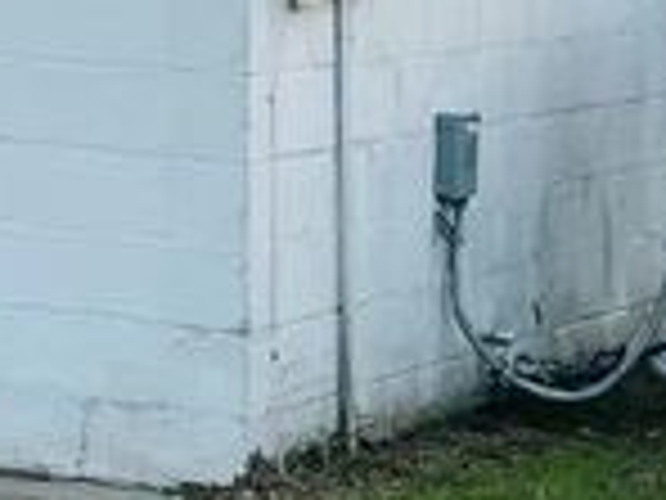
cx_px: -922
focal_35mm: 180
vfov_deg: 7.9
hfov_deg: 9.7
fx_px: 3463
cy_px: -468
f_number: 1.6
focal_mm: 5.1
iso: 50
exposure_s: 1/428
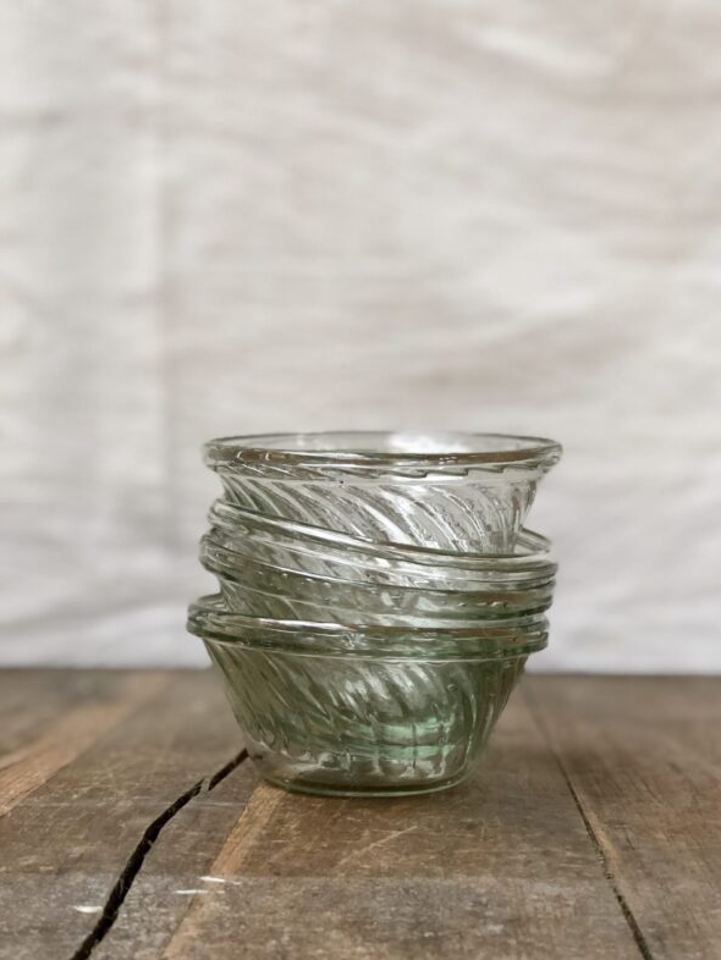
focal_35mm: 58
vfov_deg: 33.2
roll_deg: -0.1
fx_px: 1610
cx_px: 365
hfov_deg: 25.2
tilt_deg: -0.4
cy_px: 487
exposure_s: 1/30
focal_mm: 6.6
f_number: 2.8
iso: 100
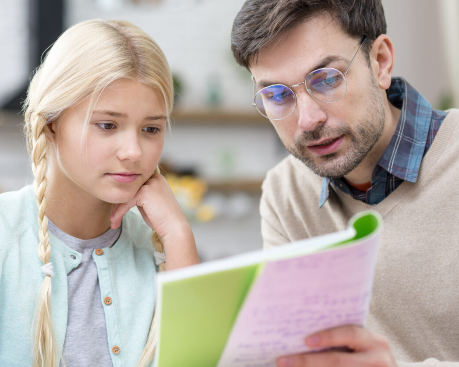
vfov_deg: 13.2
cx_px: 208
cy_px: 204
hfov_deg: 16.4
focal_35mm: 117
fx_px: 1589
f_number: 2.8
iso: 100
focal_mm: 85
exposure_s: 1/160
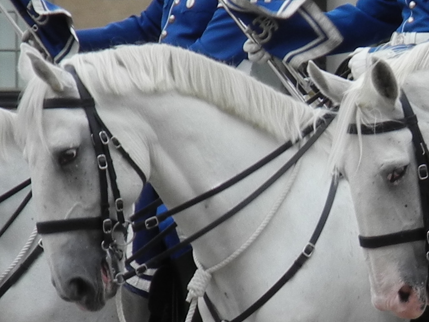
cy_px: 247
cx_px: 663
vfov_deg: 1.7
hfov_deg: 2.2
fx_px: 11002
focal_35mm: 888
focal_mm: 42.6
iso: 100
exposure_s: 1/164
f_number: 5.6
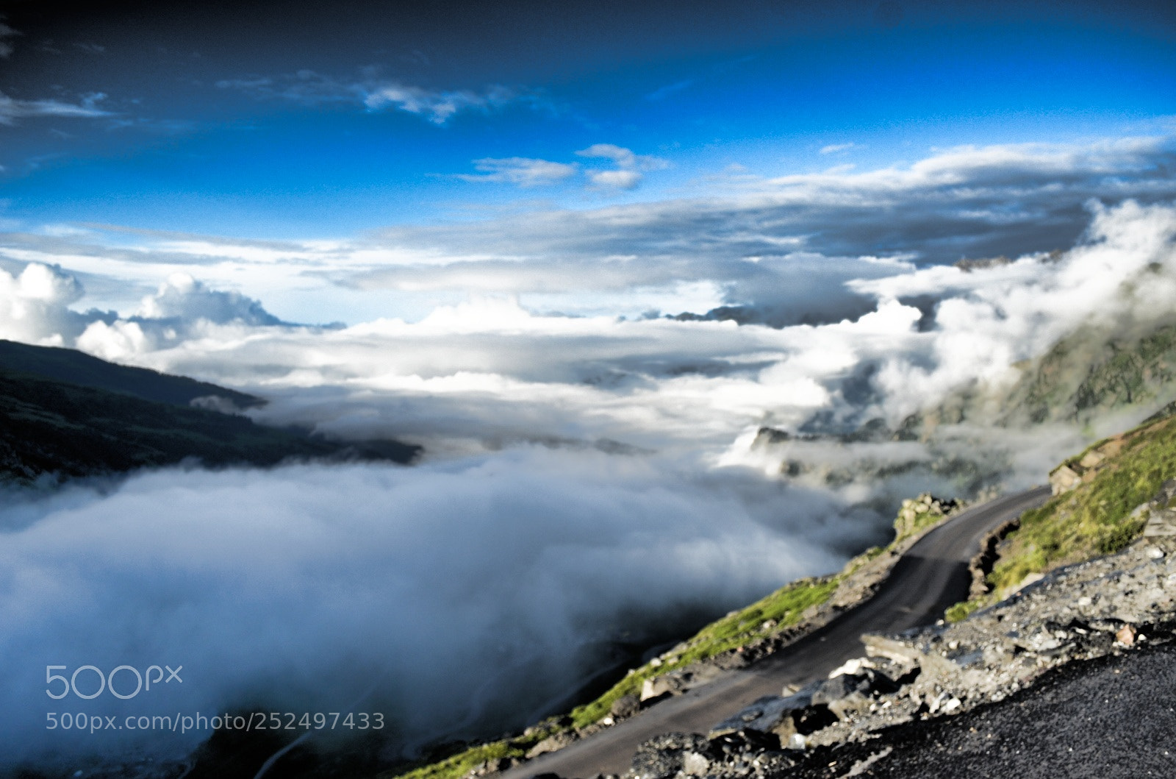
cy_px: 390
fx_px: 880
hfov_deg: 67.5
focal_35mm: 27
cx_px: 588
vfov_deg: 47.7
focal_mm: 18
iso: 250
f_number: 5
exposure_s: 1/1000
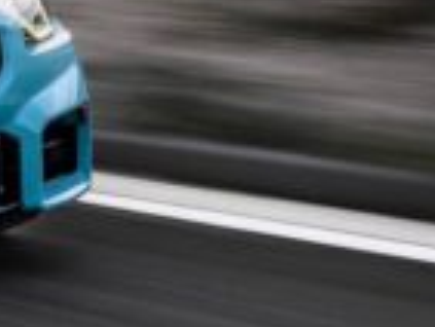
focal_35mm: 180
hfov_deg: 10.6
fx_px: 2264
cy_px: -86
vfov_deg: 8.2
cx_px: -238
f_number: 16
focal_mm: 42
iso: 80
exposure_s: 1/15
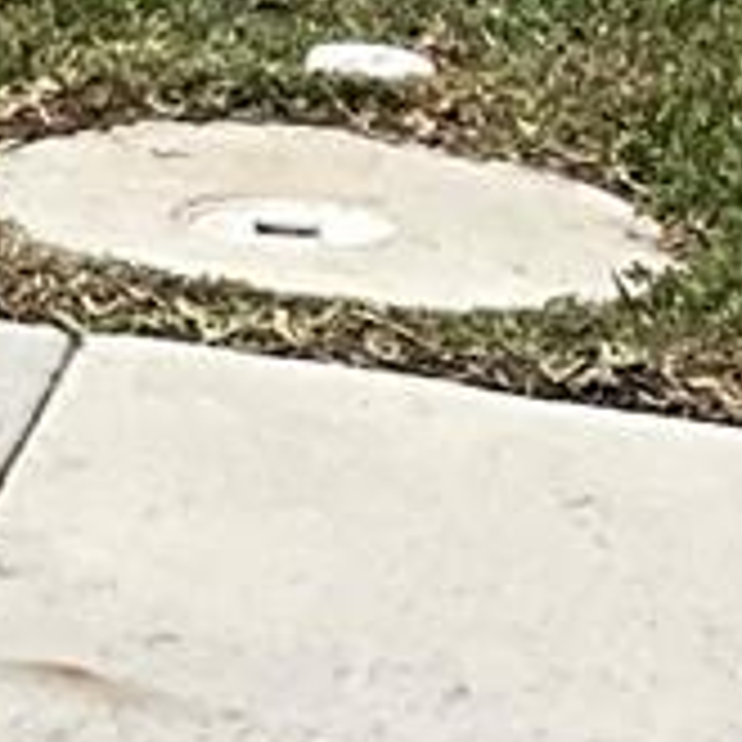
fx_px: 6014
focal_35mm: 248
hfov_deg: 5.7
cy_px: -1898
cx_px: -2581
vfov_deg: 6.2
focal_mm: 3
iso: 25
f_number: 1.8
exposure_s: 1/4065
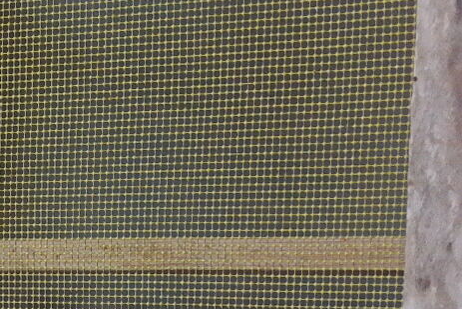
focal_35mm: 112
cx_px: 96
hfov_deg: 18.1
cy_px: 534
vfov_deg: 11.5
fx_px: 1438
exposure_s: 1/50
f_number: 5.6
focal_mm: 20
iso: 3200
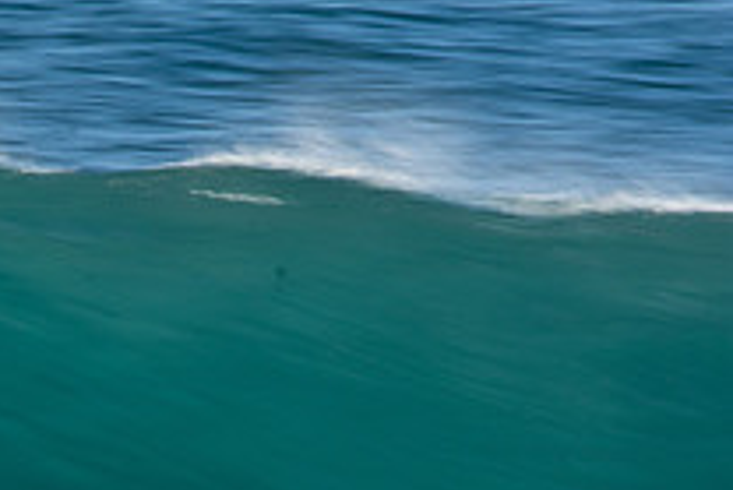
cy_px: 495
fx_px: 42583
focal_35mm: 2090
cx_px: -285
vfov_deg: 0.7
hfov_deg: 1.0
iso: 100
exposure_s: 1/25
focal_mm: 500
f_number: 20
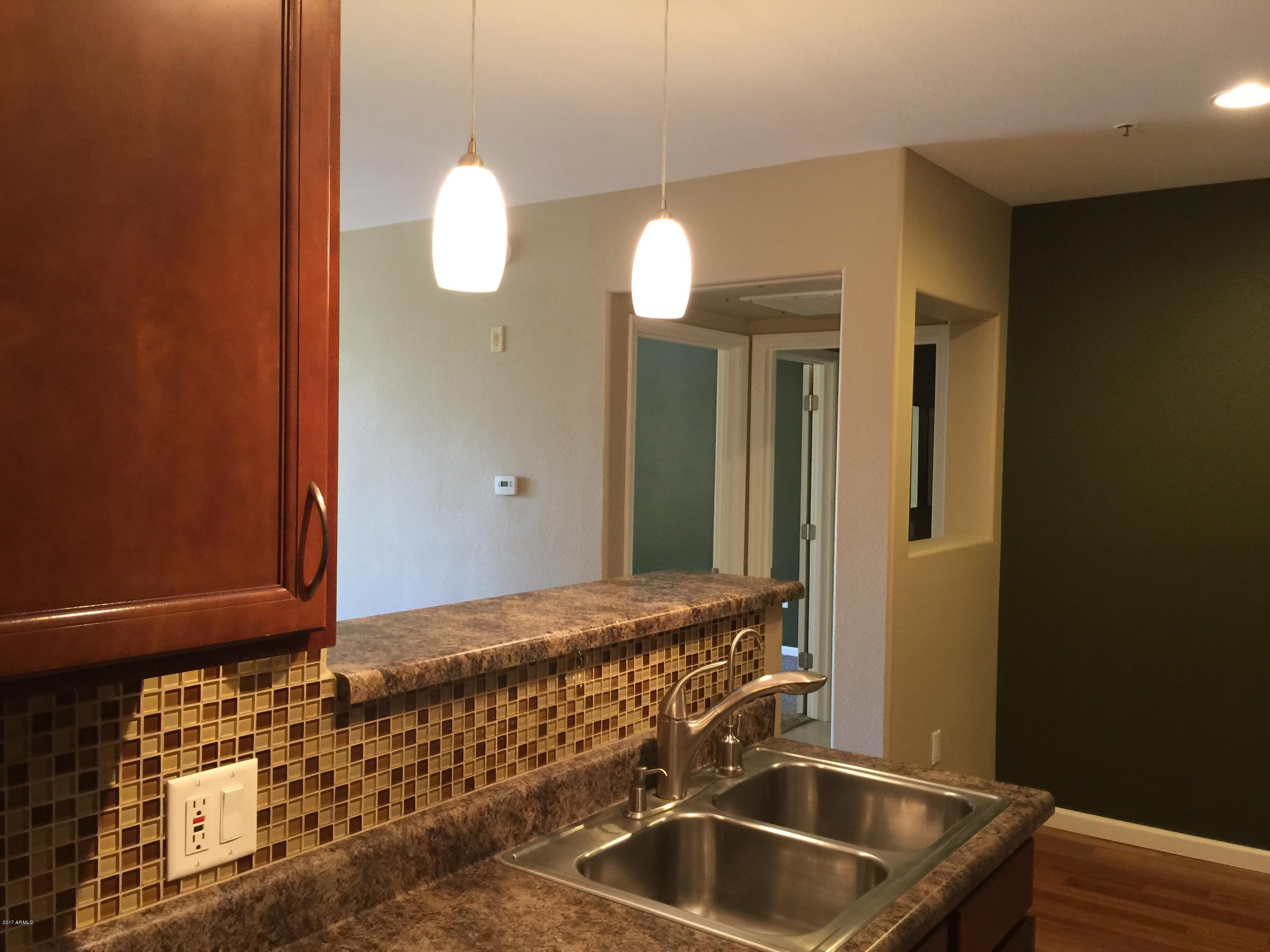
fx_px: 1064
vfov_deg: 48.2
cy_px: 476
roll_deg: -1.2
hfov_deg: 61.7
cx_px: 635
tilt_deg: -0.6
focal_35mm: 29
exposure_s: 1/15
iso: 80
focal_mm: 4.15
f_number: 2.2
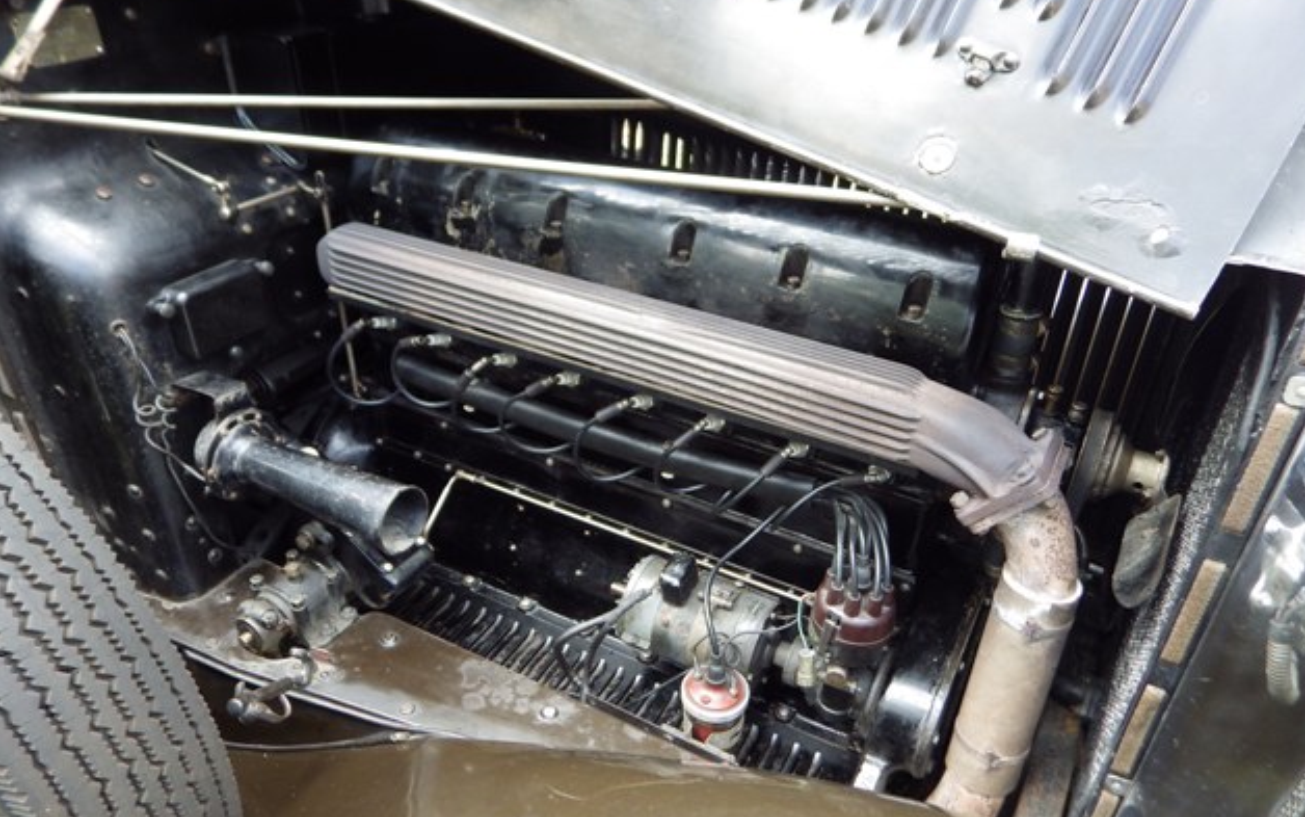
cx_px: 661
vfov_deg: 45.9
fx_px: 961
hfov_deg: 68.4
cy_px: 468
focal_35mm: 27
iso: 125
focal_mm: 4.4
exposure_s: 1/50
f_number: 3.1
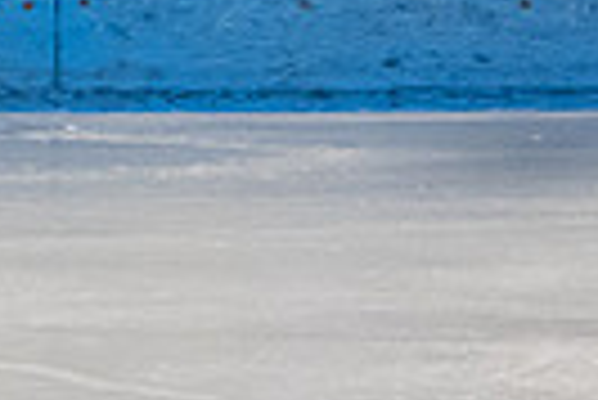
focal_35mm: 1223
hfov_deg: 1.7
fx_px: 20337
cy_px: -502
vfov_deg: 1.1
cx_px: 1223
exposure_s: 1/800
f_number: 3.2
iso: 1600
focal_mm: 135
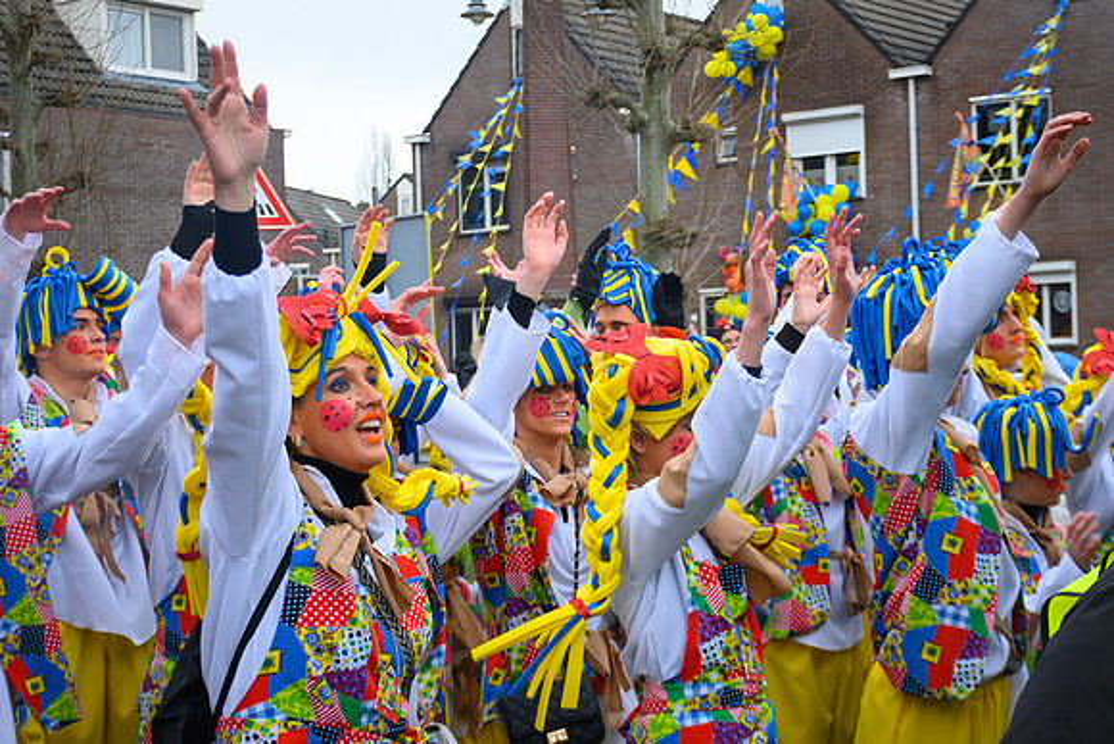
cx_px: 639
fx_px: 1882
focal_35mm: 61
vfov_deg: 22.3
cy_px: 360
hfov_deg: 32.9
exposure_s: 1/250
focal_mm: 35
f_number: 5
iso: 400
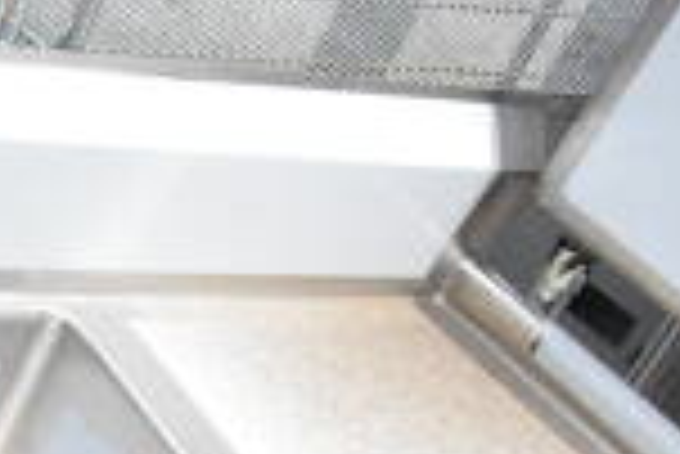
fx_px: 2061
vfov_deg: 12.1
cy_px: 650
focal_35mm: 109
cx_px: -414
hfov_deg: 16.6
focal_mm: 18
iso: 1600
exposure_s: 1/4000
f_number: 5
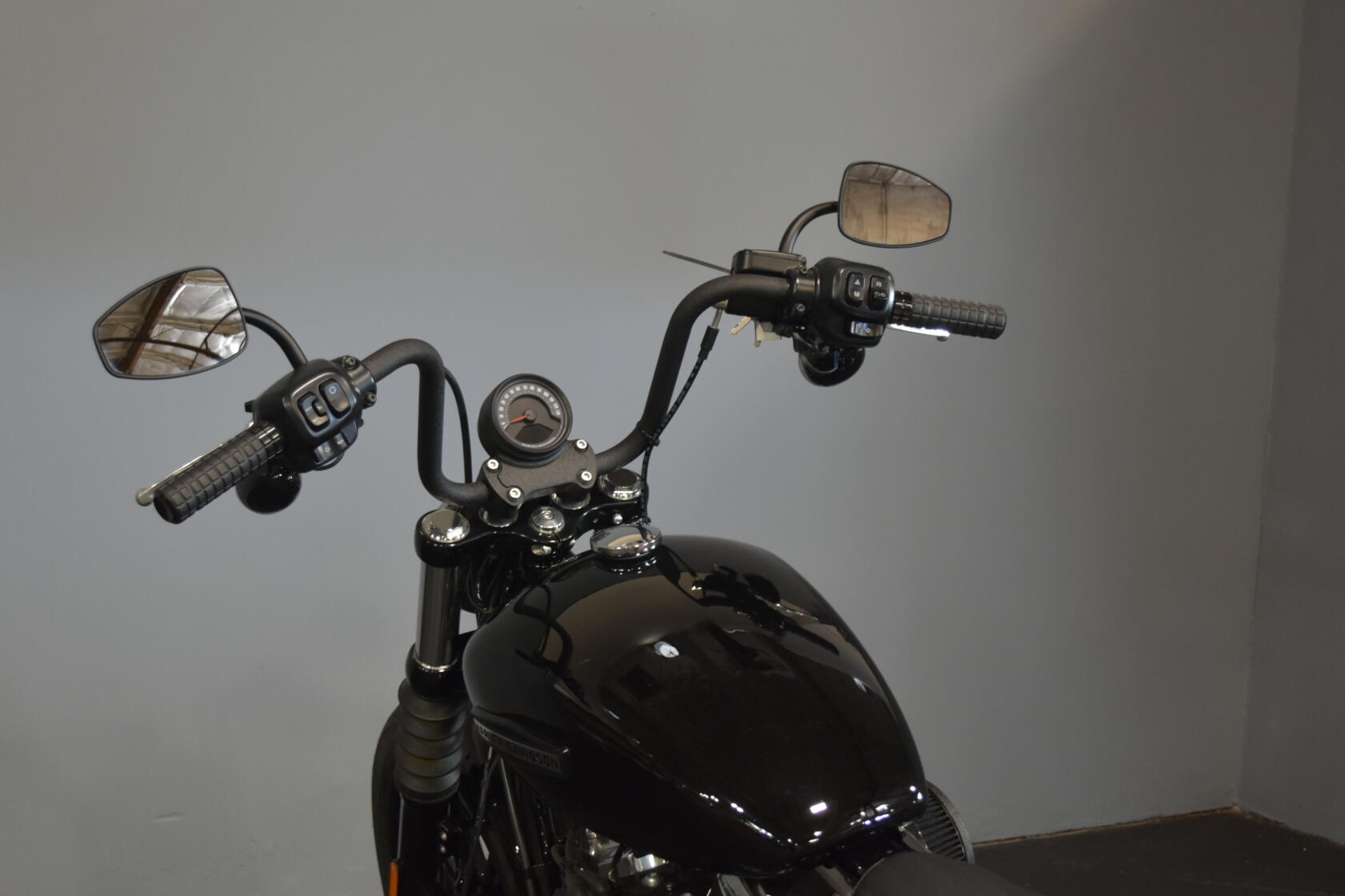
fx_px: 1868
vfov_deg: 27.0
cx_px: 582
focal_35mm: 50
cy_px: 452
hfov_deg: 39.5
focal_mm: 28
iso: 1000
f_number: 4.5
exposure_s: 1/30
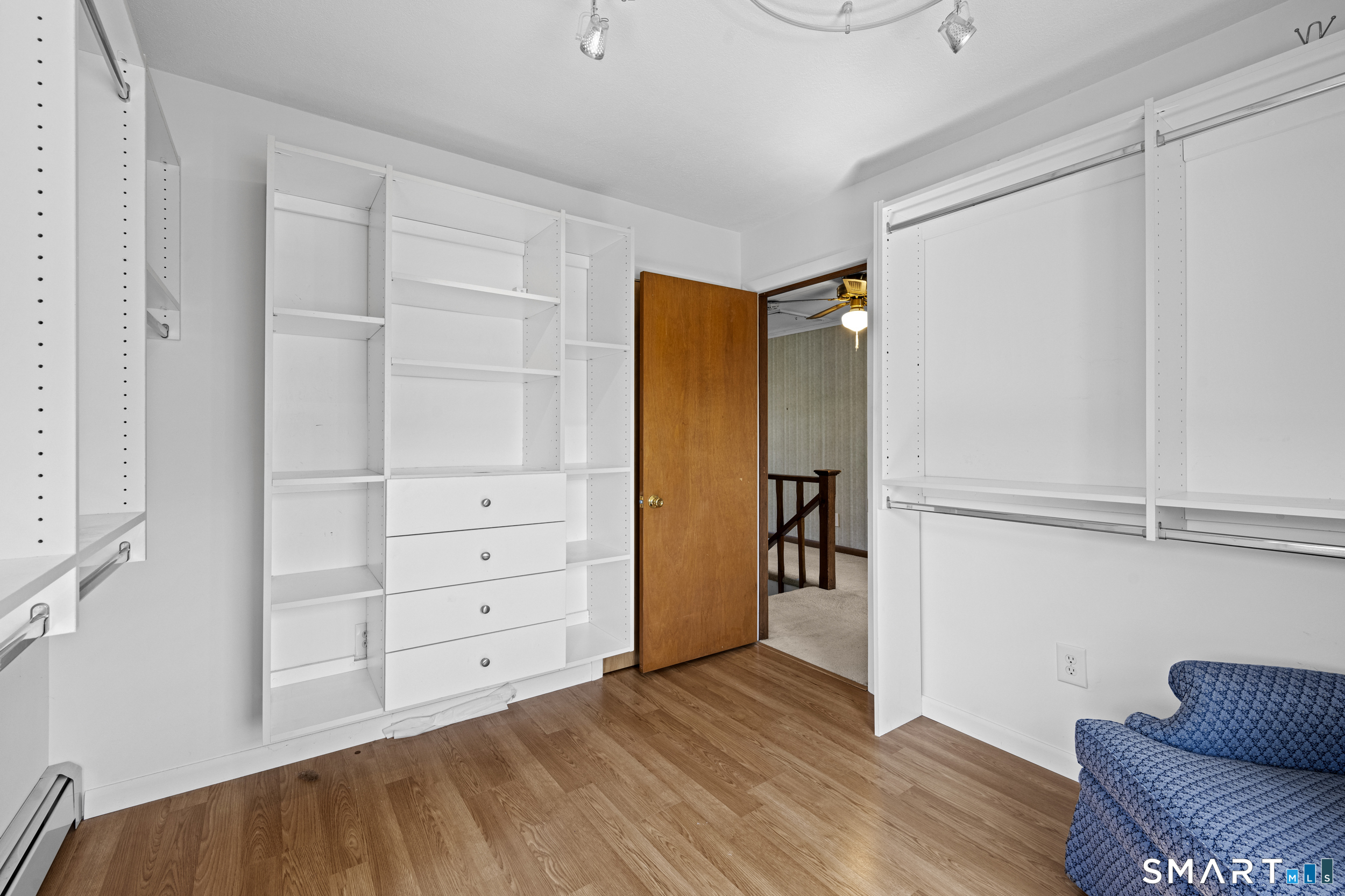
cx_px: 672
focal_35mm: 15
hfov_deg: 100.4
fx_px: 560
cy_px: 448
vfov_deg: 77.3
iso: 320
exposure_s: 1/5
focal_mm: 15
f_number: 9
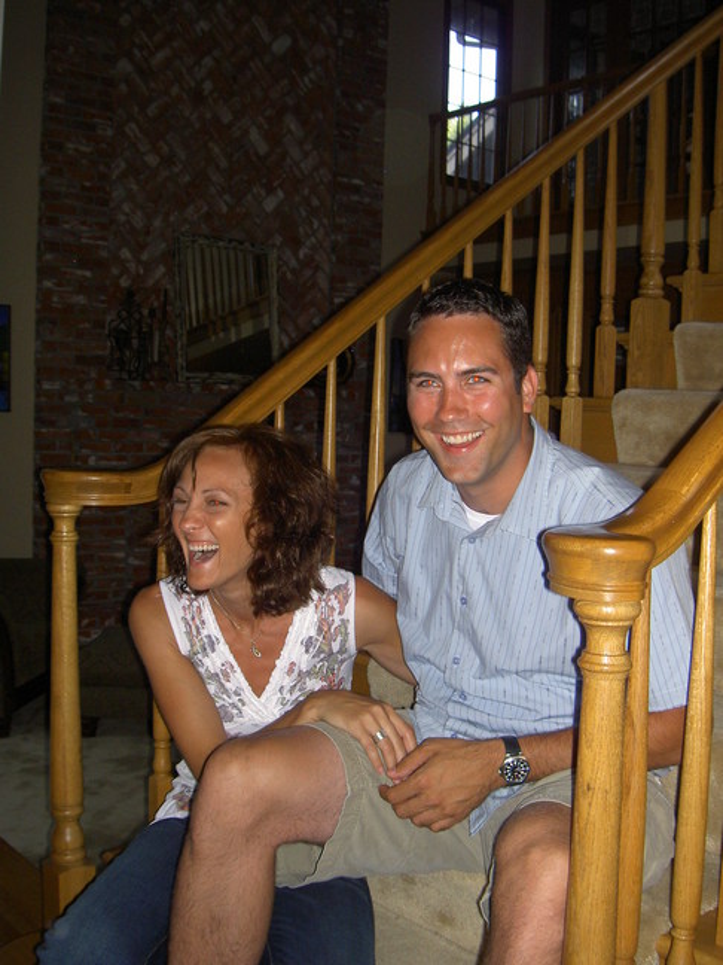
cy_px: 482
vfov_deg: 47.9
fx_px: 1086
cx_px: 362
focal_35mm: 39
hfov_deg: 36.8
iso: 100
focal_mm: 8
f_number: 2.8
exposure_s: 1/60
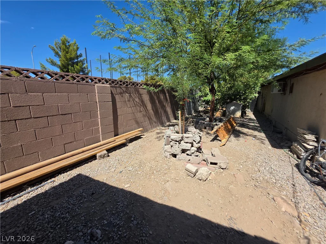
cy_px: 122
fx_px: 122
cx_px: 163
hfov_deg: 106.2
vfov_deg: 89.9
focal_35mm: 13
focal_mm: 2.2
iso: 32
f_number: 1.9
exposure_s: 1/2000
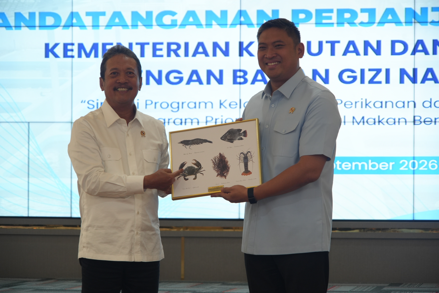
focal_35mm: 141
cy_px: 146
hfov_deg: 14.6
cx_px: 220
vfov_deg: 9.7
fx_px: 1719
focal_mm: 141
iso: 1250
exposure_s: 1/60
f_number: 6.3
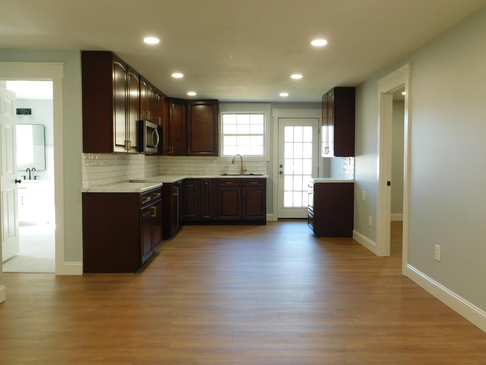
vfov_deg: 46.8
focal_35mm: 30
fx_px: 421
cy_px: 182
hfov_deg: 60.0
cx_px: 243
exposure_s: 1/30
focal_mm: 5.3
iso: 125
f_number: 3.2
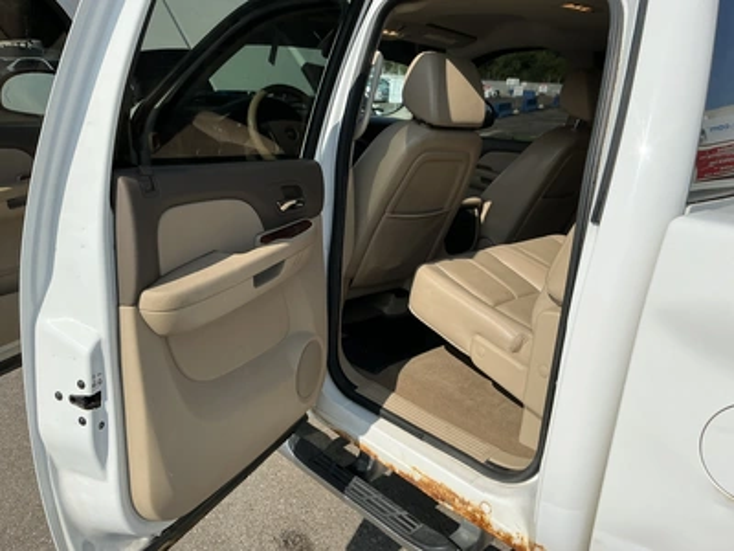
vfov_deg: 49.7
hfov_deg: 63.4
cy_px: 276
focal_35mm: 28
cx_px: 367
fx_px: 594
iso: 25
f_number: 1.8
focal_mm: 3
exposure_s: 1/2320
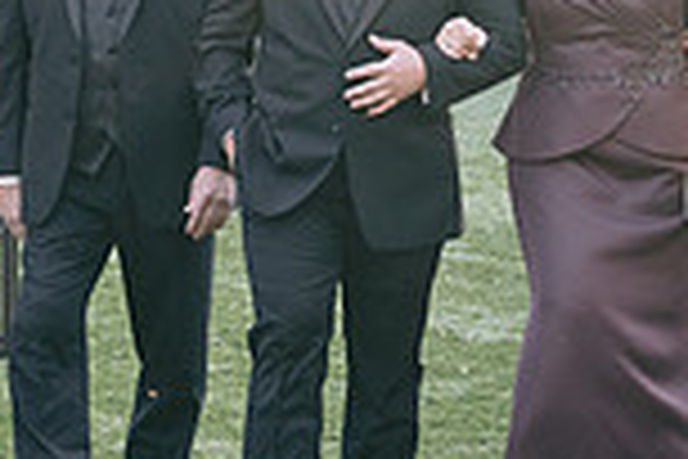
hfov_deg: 10.1
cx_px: 391
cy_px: -13
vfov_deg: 6.7
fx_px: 3898
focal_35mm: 204
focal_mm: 50
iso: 400
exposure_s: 1/200
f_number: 4
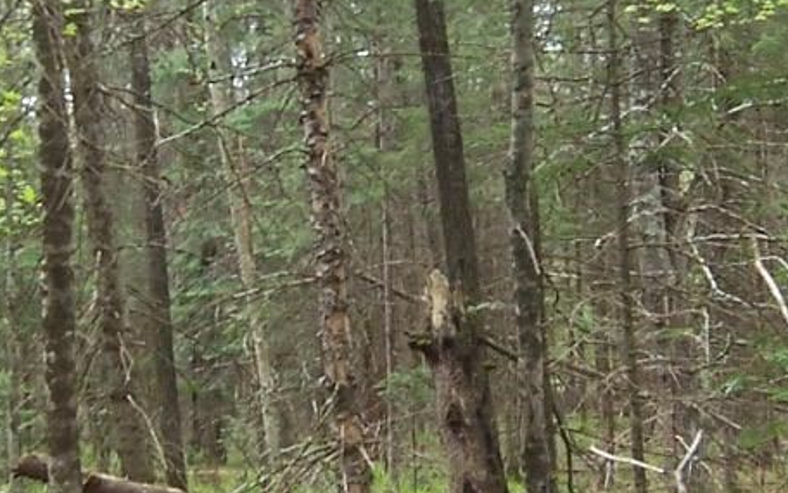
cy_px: 107
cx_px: 339
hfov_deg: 24.9
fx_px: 1782
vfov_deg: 15.6
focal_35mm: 83
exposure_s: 1/100
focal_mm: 3.8
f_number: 2.8
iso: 64
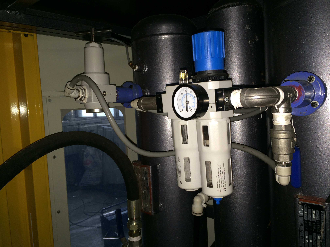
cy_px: 124
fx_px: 276
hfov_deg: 61.7
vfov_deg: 48.2
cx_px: 165
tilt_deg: -5.8
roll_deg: +4.7
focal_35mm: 29
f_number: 2.2
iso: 50
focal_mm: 4.15
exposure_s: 1/20
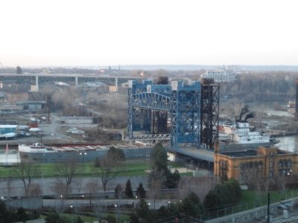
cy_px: 112
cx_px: 149
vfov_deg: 23.3
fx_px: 542
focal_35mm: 63
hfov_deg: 30.7
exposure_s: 1/30
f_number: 4.2
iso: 200
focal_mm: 11.2
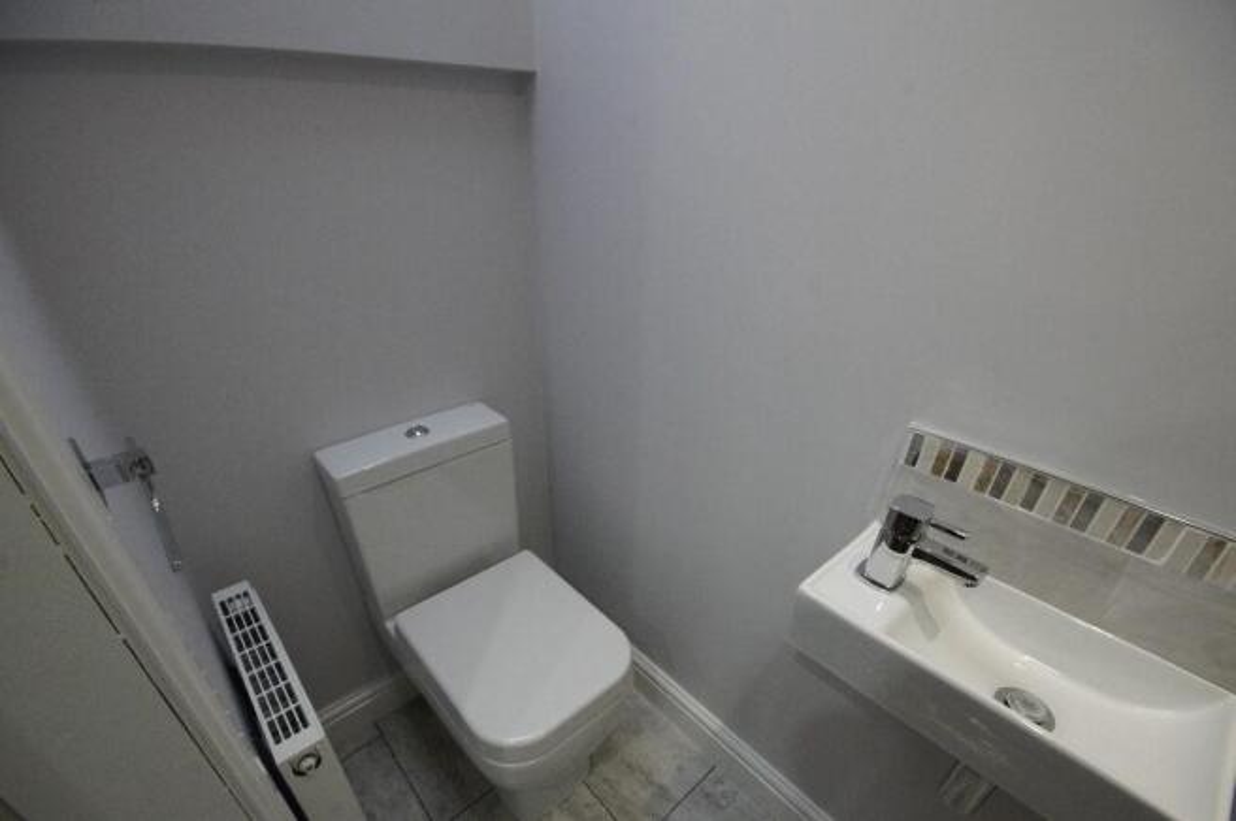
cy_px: 410
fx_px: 514
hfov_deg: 100.4
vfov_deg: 77.2
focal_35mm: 15
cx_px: 618
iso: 1250
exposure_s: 1/30
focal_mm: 10
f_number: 11
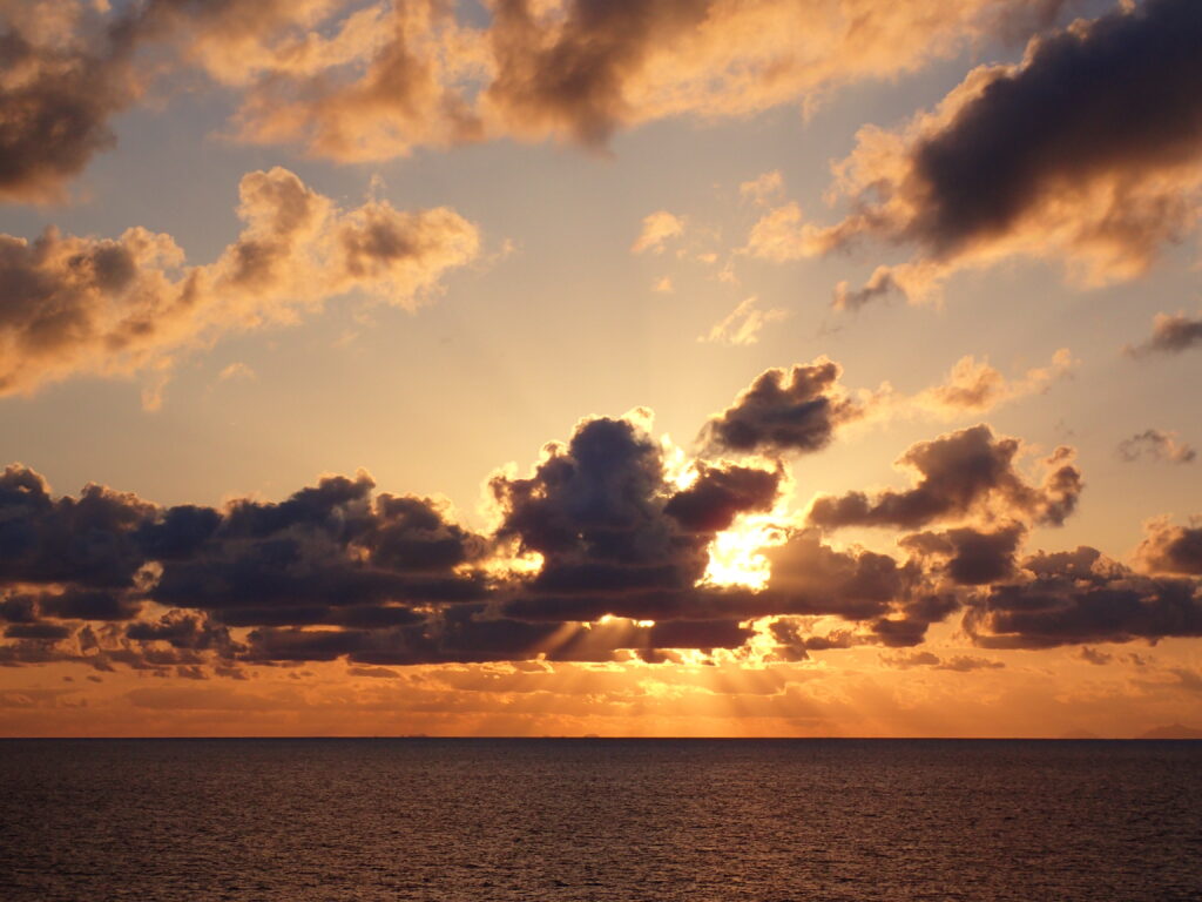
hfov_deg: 24.4
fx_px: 2778
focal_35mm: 80
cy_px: 451
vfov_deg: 18.4
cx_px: 601
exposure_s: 1/800
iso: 100
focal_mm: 14.41
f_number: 5.6
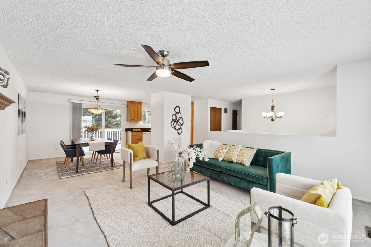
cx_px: 186
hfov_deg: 100.4
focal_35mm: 15
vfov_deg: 77.3
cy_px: 124
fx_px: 155
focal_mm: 10
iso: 250
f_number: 9
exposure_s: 1/4
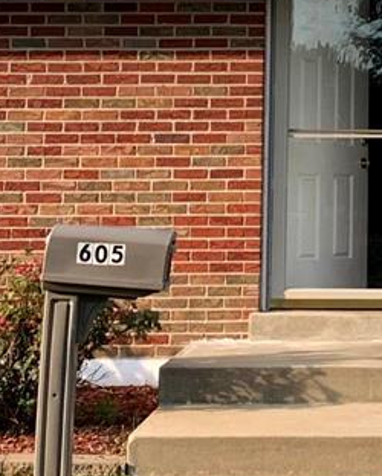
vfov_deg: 14.5
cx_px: 430
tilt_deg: +4.7
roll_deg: +0.9
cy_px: -36
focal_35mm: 130
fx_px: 1835
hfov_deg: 11.7
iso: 25
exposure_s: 1/796
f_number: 1.8
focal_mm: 4.25
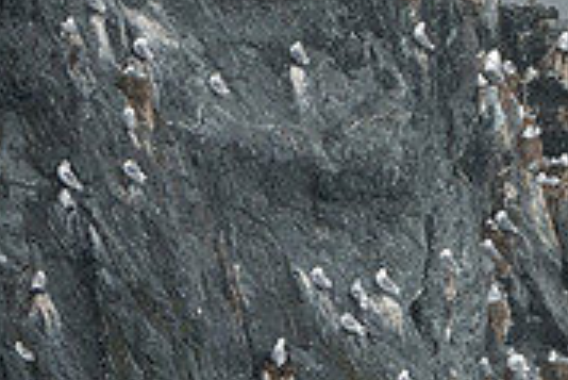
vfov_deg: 2.1
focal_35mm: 653
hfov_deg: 3.2
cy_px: 235
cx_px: 498
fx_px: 10311
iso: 2500
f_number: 5.6
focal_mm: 200
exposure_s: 1/2000
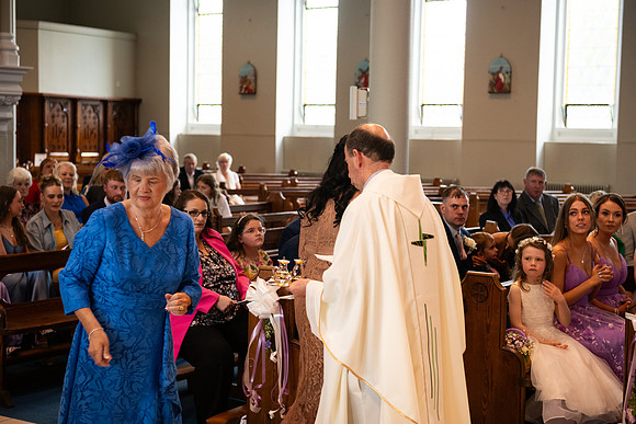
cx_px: 318
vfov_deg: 23.4
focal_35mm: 58
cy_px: 212
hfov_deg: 34.5
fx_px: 1025
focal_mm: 58
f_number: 3.5
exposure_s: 1/160
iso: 800
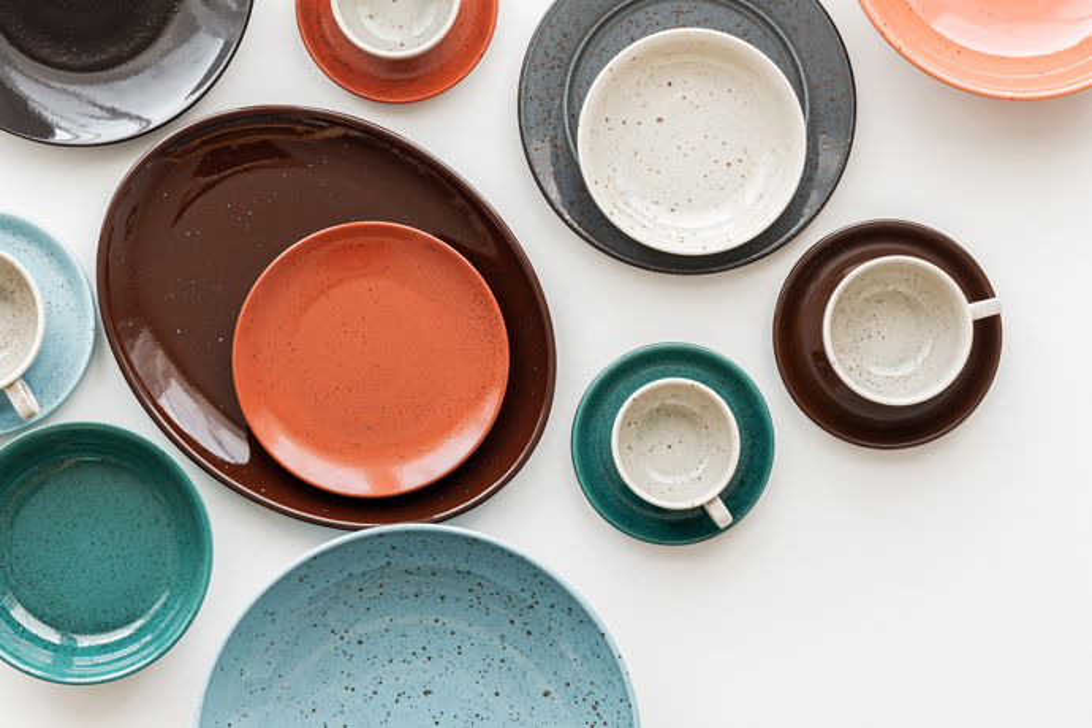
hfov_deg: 24.8
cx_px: 546
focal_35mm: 82
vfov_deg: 16.7
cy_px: 364
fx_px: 2487
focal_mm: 55
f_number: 4
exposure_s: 1/60
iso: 400
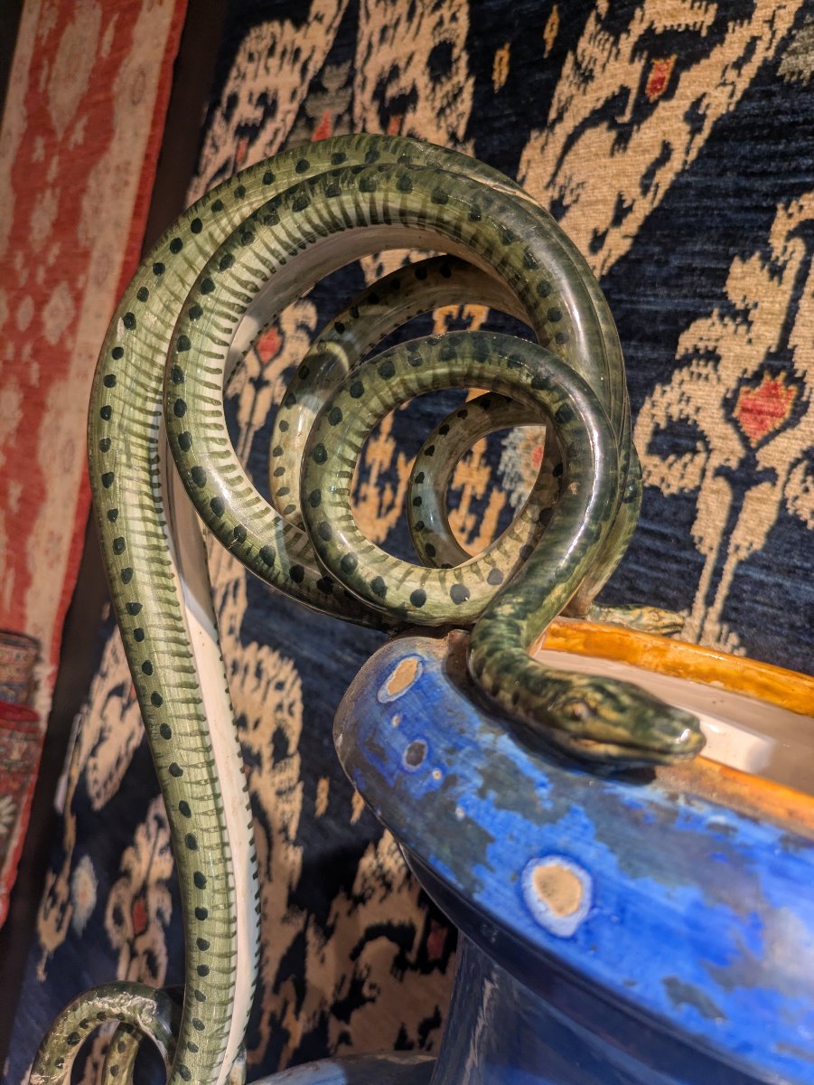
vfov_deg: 69.4
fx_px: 783
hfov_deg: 54.9
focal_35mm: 25
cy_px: 542
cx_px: 407
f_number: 1.89
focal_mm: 5.43
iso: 178
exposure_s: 1/100
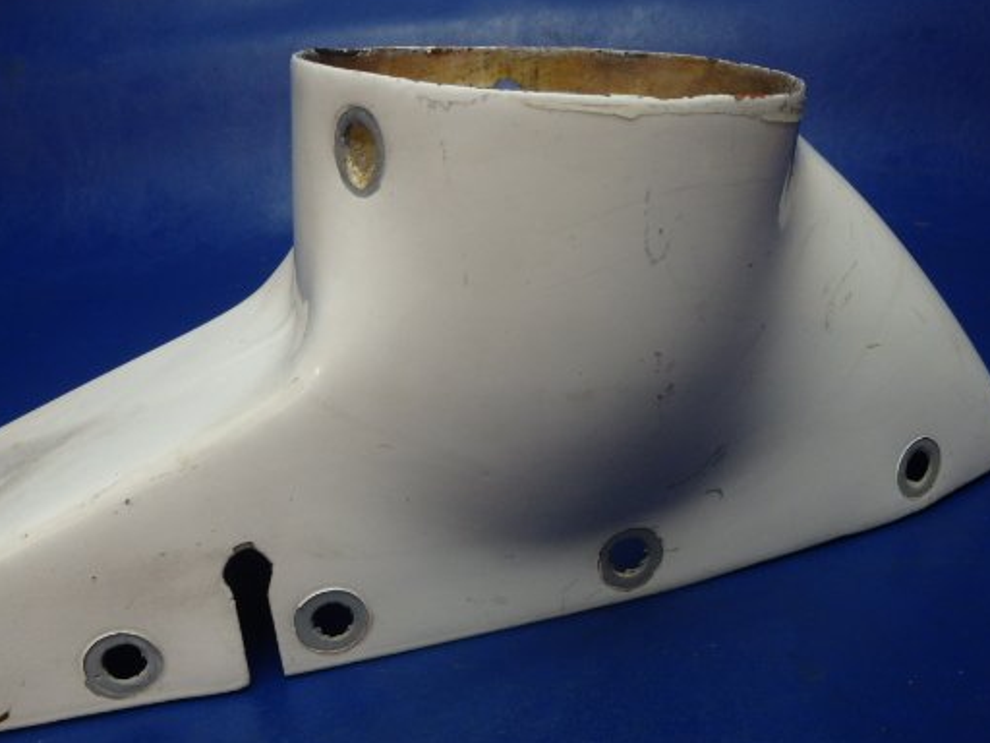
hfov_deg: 52.5
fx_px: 1001
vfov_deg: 40.6
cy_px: 424
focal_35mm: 35
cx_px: 427
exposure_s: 1/40
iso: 200
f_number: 3.9
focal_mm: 5
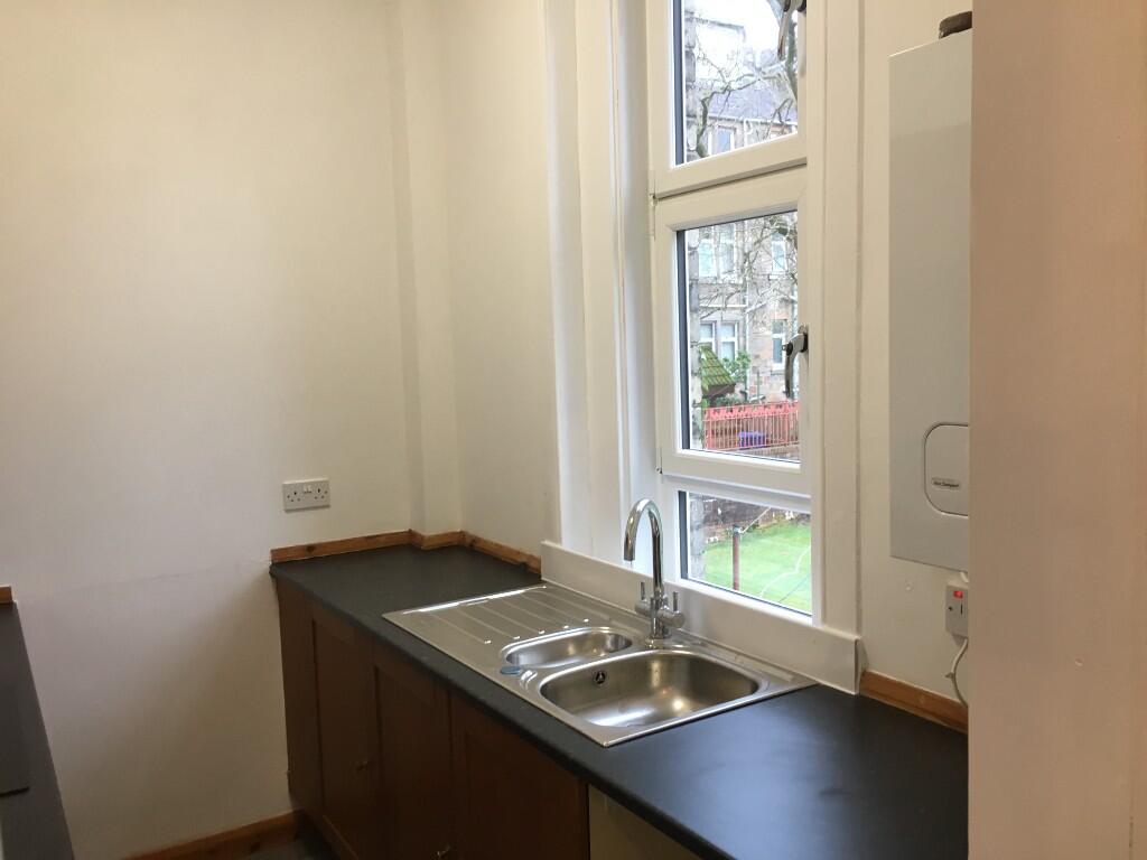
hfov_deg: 61.7
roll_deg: +2.5
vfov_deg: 48.2
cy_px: 430
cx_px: 574
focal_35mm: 29
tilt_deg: -5.6
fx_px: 961
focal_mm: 4.15
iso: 80
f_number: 2.2
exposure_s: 1/33
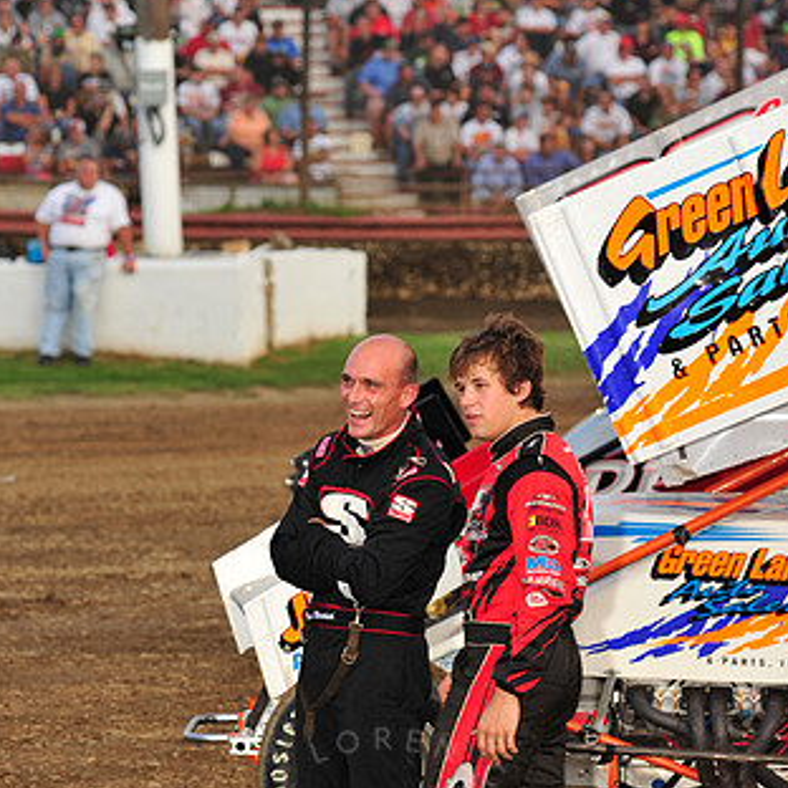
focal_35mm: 316
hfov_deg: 5.5
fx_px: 8138
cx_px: 384
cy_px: 513
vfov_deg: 5.5
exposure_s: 1/320
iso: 640
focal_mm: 200
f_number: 7.1
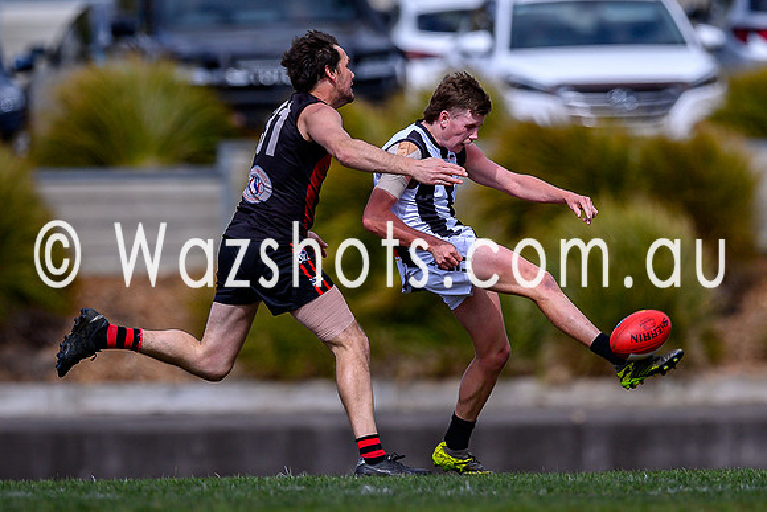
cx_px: 448
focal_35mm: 1065
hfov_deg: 1.9
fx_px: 22687
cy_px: 202
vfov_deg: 1.3
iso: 200
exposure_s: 1/2500
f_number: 4
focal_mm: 500
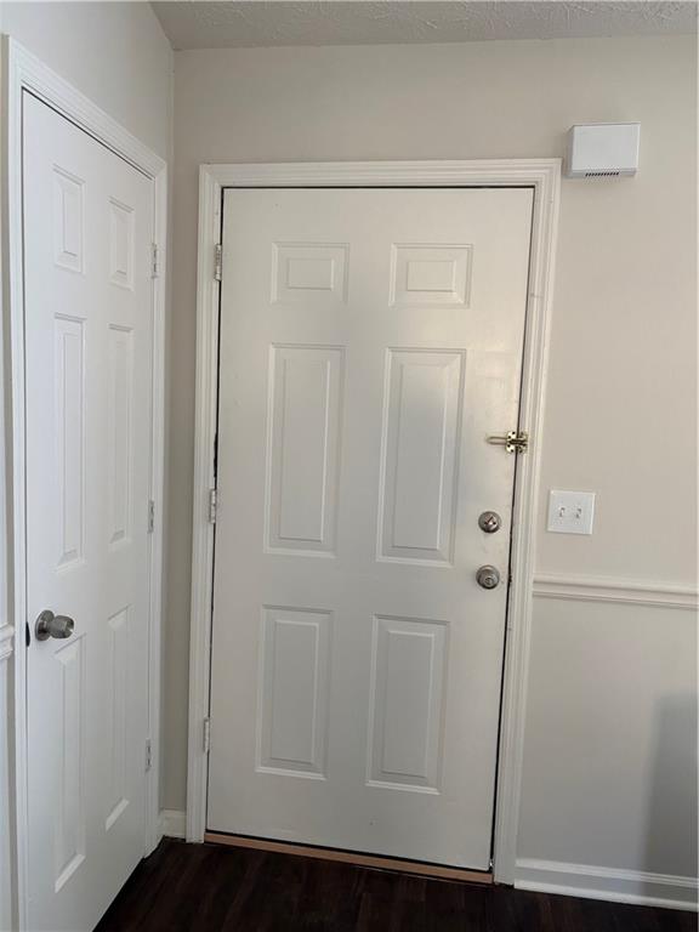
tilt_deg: -4.3
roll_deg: -2.6
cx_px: 350
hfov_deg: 53.1
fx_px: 700
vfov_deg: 67.3
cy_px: 466
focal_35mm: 26
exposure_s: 1/73
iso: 125
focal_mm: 5.96
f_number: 1.6
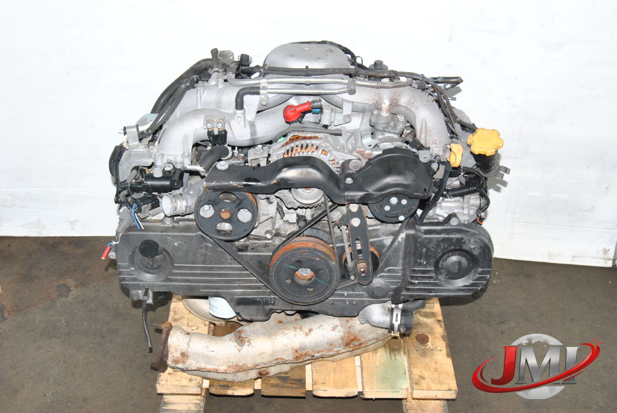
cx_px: 308
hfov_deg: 41.1
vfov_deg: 28.2
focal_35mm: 48
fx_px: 824
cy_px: 206
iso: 800
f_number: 10
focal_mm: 32
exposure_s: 1/200
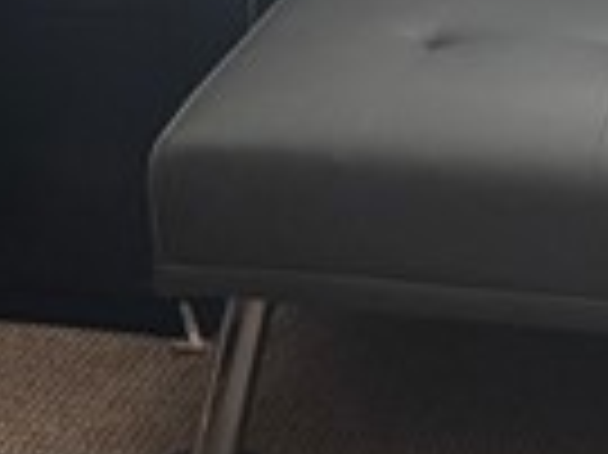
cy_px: -791
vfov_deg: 7.4
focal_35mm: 182
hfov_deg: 10.8
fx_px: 3194
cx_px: 622
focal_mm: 6.76
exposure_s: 1/121
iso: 200
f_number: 1.78
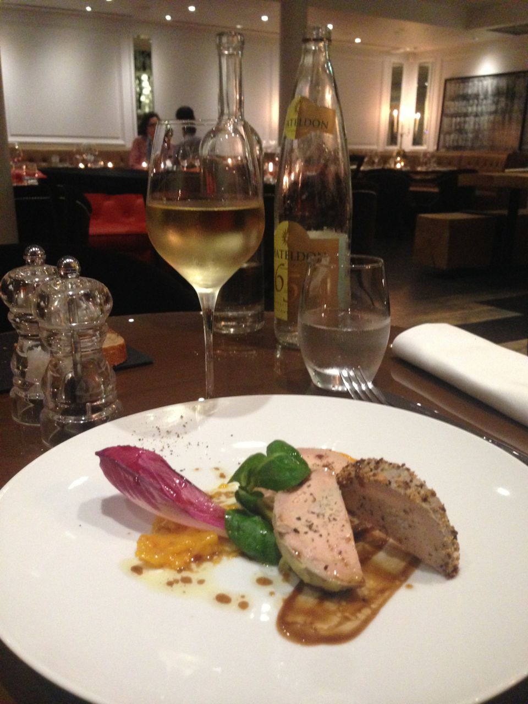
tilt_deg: -14.2
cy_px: 352
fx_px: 671
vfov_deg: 55.4
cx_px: 264
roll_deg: -1.8
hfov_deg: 42.9
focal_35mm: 33
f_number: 2.4
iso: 400
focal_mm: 4.12
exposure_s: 1/15
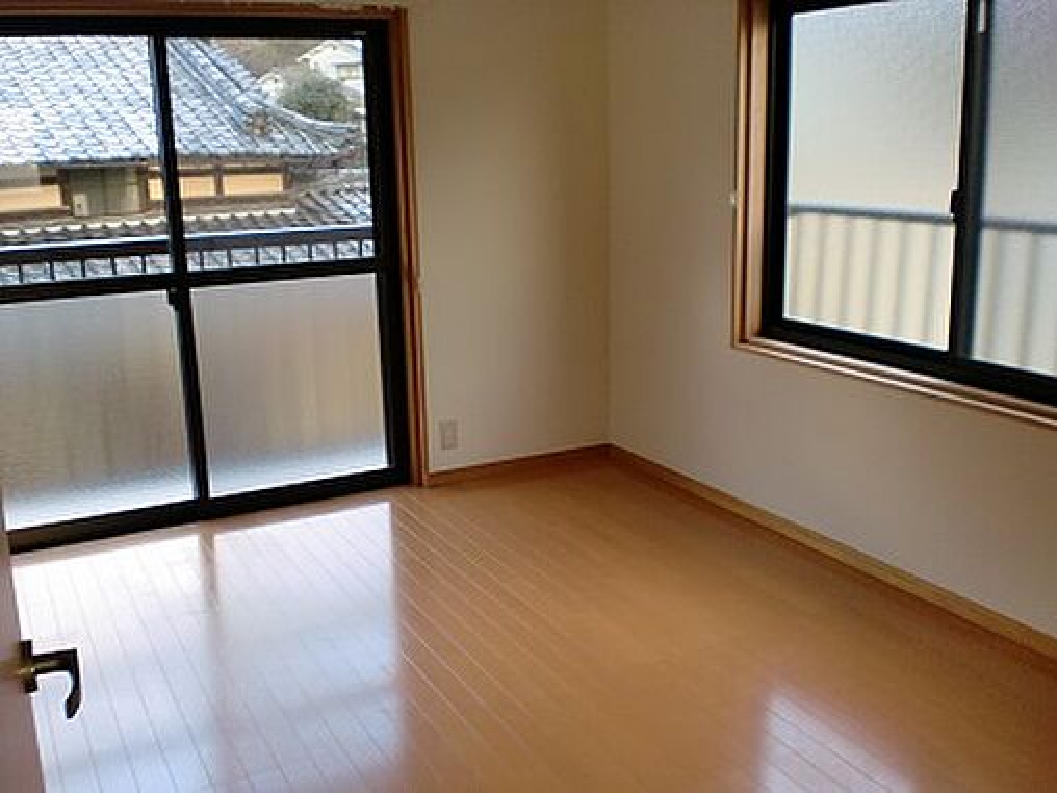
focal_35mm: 35
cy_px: 396
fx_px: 1069
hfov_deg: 52.6
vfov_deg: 40.7
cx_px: 528
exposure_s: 1/60
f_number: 3.1
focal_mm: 6.3
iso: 250
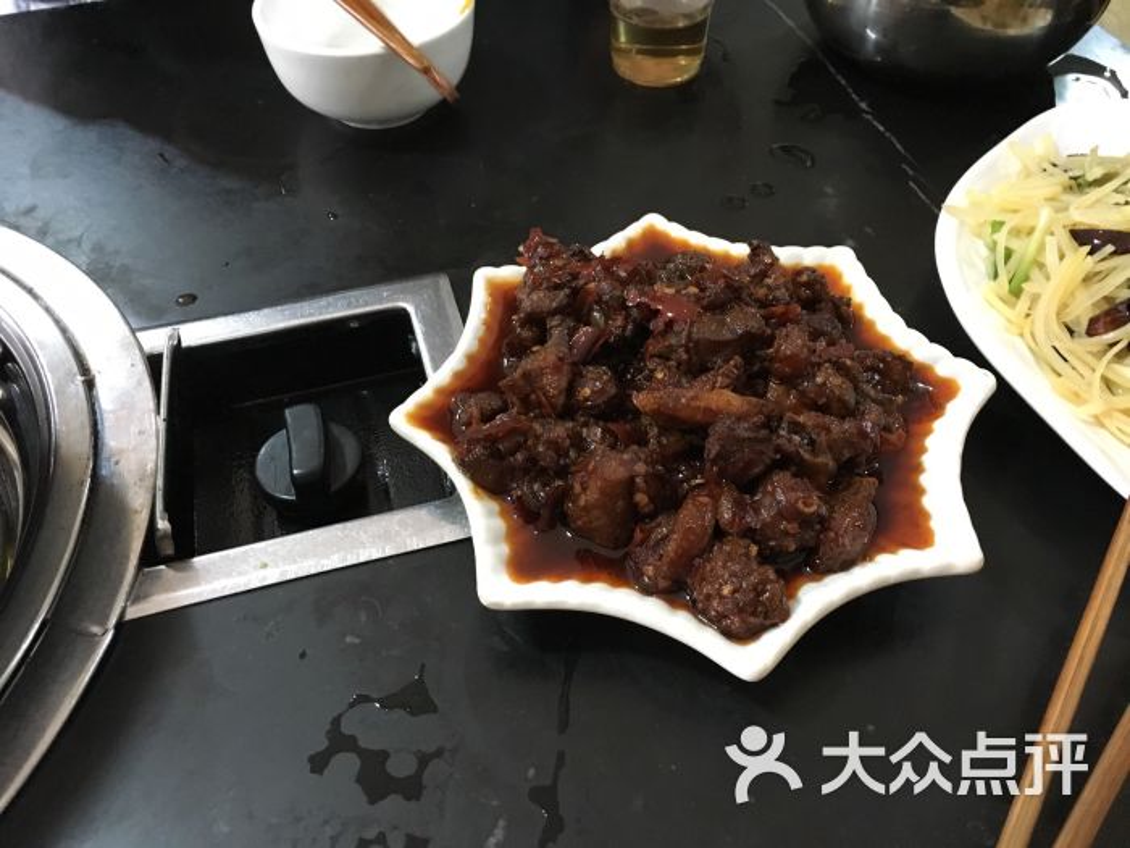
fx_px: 947
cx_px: 565
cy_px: 424
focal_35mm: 29
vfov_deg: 48.2
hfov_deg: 61.7
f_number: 2.2
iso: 250
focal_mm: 4.15
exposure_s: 1/17
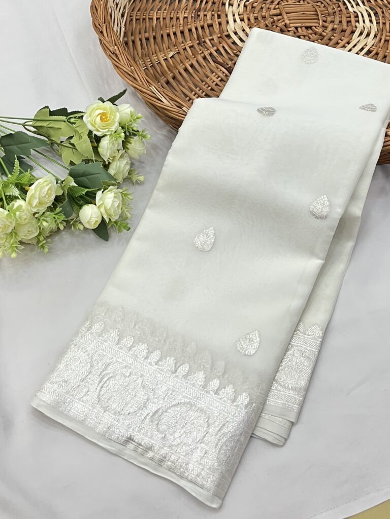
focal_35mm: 26
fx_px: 391
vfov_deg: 67.3
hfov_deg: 53.1
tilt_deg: -47.9
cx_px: 195
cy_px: 260
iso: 100
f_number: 1.6
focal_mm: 5.1
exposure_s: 1/50
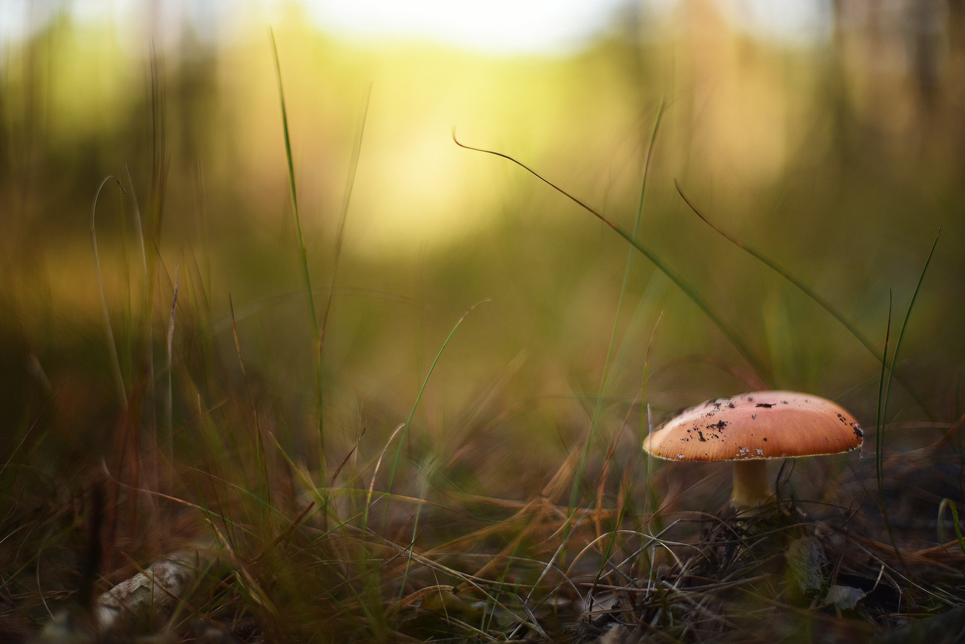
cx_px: 482
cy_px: 322
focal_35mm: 50
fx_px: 1341
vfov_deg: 27.0
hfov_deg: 39.6
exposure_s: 1/800
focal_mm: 50
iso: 100
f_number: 1.4
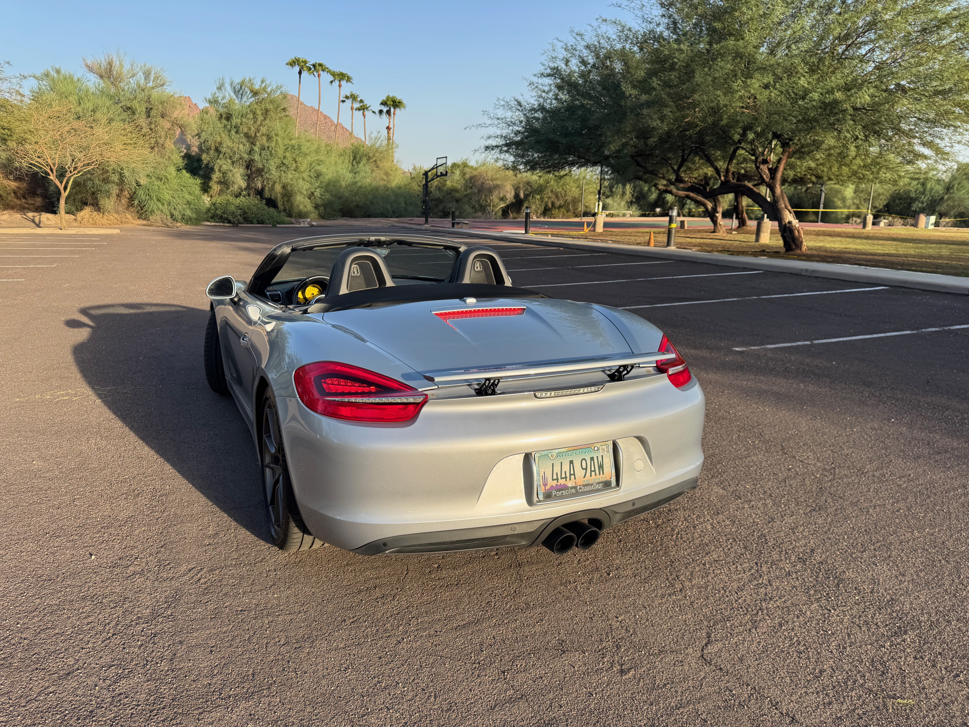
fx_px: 672
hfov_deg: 71.6
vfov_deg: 56.8
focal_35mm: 24
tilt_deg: -13.3
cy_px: 364
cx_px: 484
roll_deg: -1.5
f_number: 1.78
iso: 80
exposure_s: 1/1597
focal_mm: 6.76
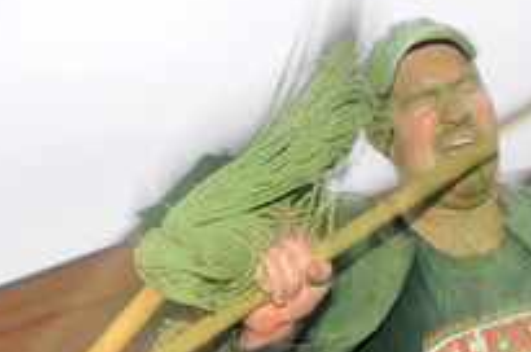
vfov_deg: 18.4
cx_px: 420
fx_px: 1075
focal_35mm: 73
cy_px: 305
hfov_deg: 27.2
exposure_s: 1/30
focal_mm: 20
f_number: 5.6
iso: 500
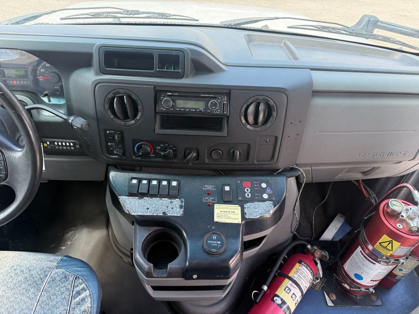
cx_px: 210
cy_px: 157
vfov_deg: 56.8
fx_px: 291
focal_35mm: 24
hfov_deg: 71.6
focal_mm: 6.76
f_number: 1.78
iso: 100
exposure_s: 1/243
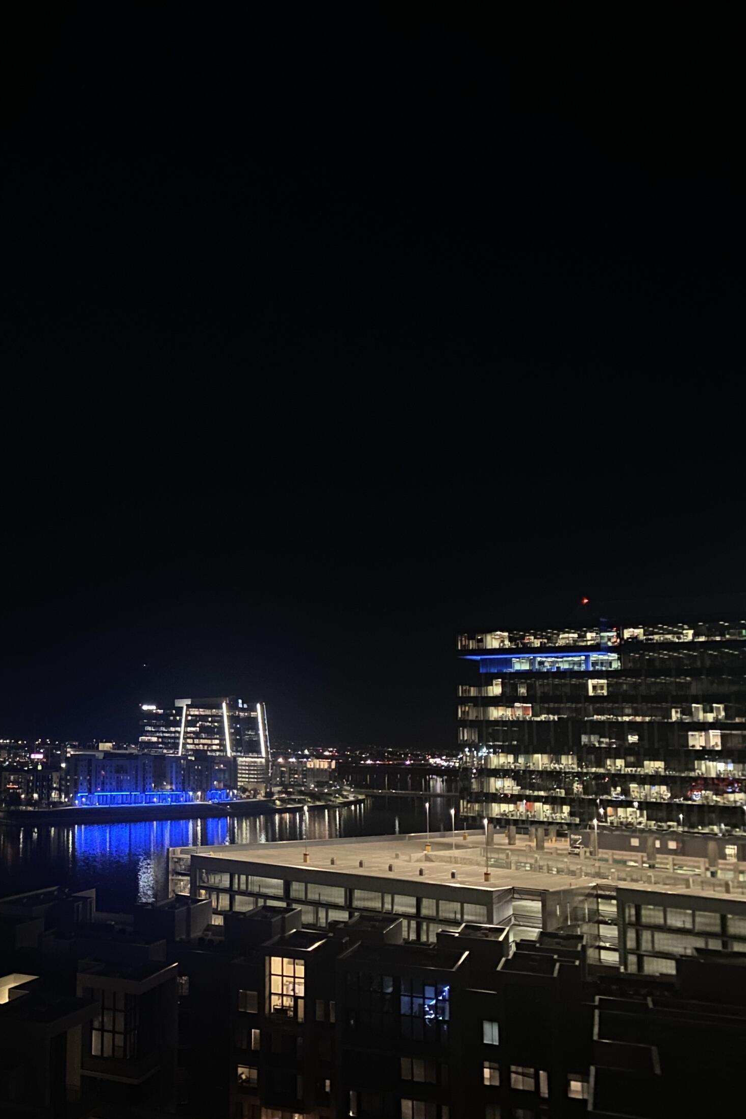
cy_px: 573
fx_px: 1150
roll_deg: -2.2
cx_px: 51
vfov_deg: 51.9
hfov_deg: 33.7
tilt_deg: +8.9
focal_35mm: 37
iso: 800
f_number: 1.8
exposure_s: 1/20
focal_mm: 4.25
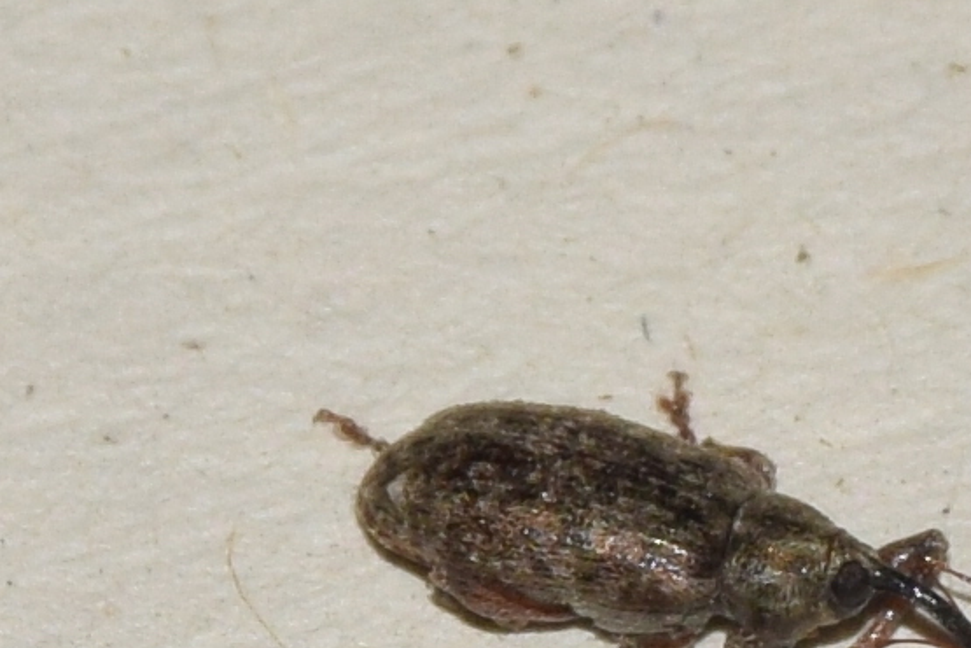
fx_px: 9790
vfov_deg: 3.8
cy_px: 545
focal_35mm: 363
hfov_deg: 5.7
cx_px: 630
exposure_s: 1/200
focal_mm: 140
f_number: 14
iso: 320
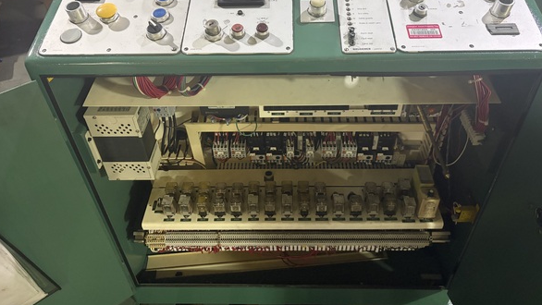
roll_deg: +2.3
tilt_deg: -39.6
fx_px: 417
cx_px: 273
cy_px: 109
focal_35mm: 29
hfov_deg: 66.1
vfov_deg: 39.9
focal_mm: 5.96
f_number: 1.6
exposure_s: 1/40
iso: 400
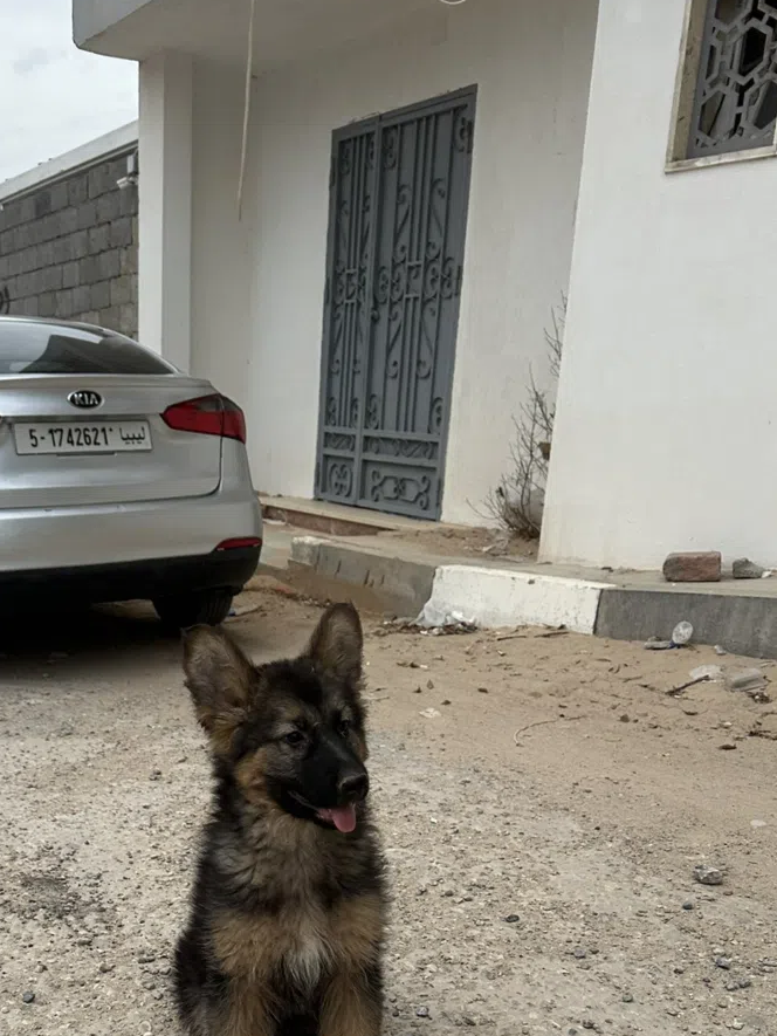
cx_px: 276
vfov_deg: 48.5
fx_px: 1107
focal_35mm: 37
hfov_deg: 38.3
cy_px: 756
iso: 250
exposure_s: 1/112
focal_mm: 6.86
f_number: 1.78
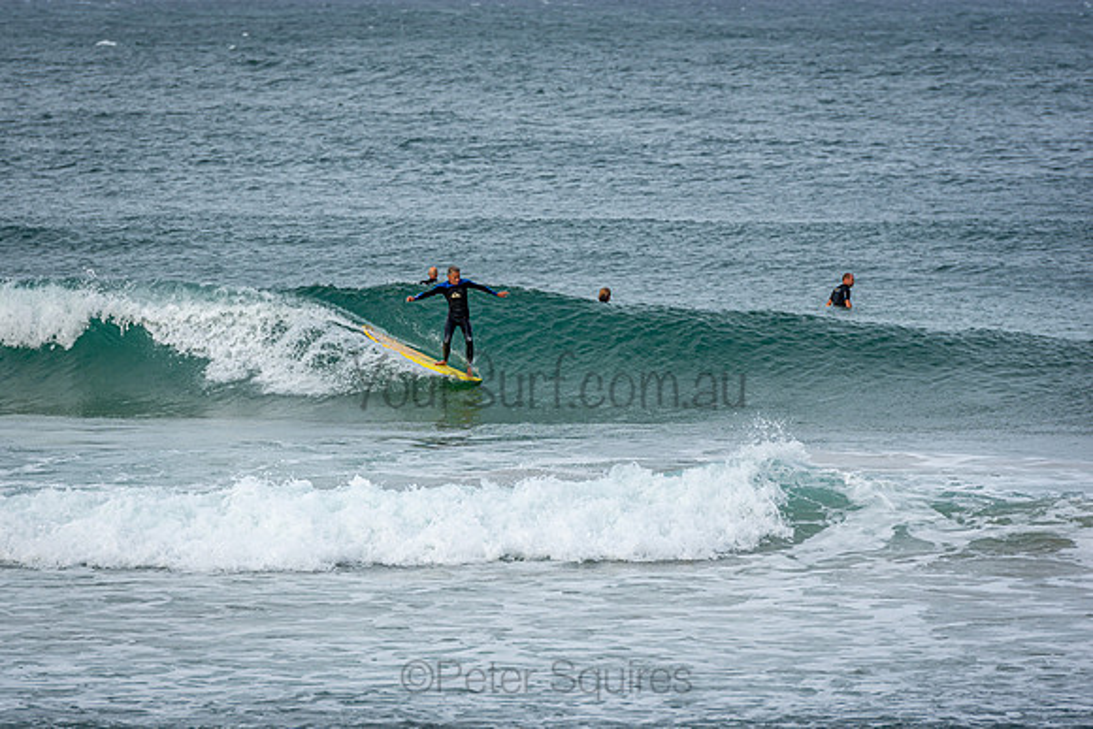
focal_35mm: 344
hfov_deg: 6.0
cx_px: 469
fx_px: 10441
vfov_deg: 4.0
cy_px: 315
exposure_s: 1/800
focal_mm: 200
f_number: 5
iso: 100
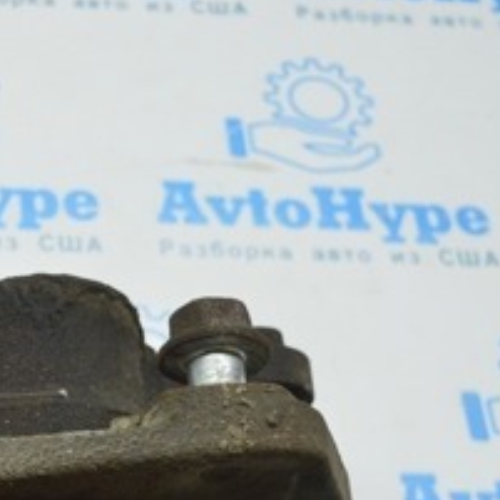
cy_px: 484
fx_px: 1454
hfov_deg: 18.6
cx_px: -82
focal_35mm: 89
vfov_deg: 19.0
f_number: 3.8
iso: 400
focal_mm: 22
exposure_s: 1/60
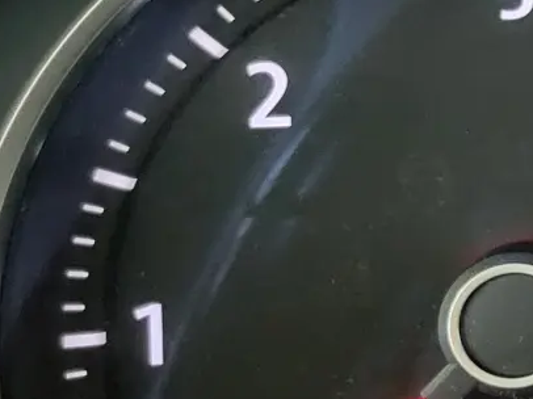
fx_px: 1893
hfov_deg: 12.7
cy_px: 92
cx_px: 1243
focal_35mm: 123
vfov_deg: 12.0
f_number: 1.8
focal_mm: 5.4
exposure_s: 1/25
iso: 800
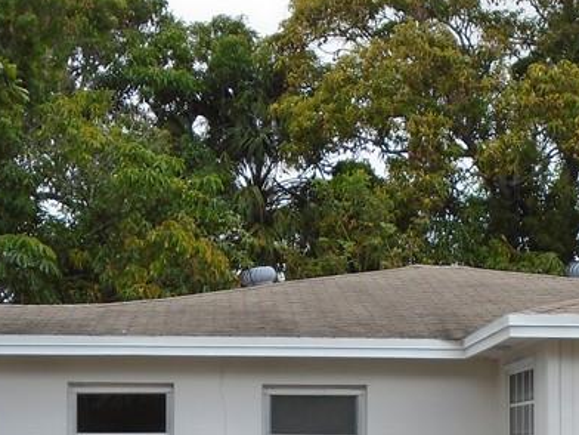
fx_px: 1572
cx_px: 335
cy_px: 411
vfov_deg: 15.5
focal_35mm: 94
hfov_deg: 20.8
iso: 100
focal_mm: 6.4
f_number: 3.8
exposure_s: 1/400
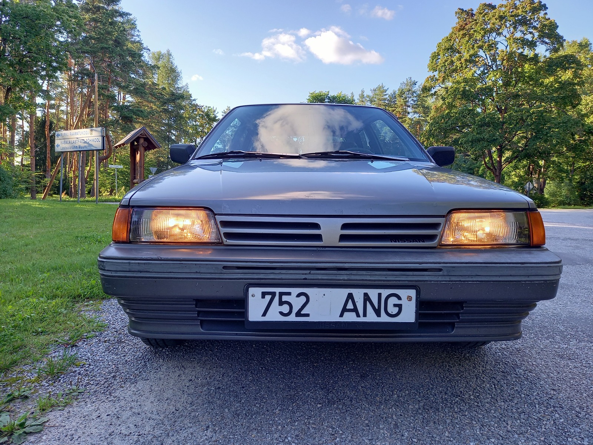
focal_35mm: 25
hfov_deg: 69.4
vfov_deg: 54.9
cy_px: 222
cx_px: 296
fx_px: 428
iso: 64
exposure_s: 1/100
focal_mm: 4.65
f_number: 1.8
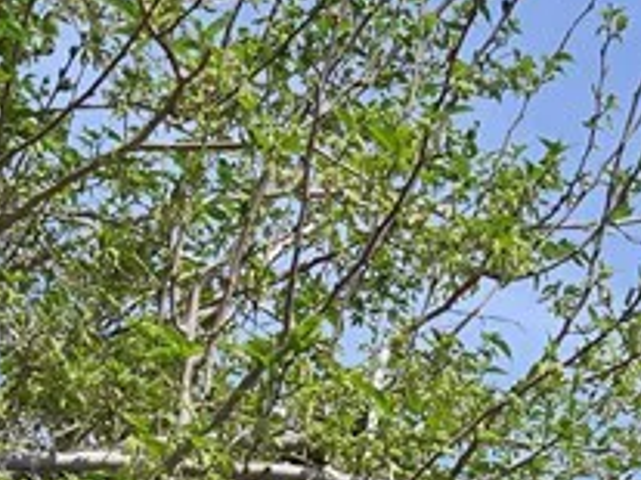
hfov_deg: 17.2
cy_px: 969
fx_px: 2110
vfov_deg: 11.6
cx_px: 192
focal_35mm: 114
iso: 40
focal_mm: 5.4
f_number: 1.8
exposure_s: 1/2921
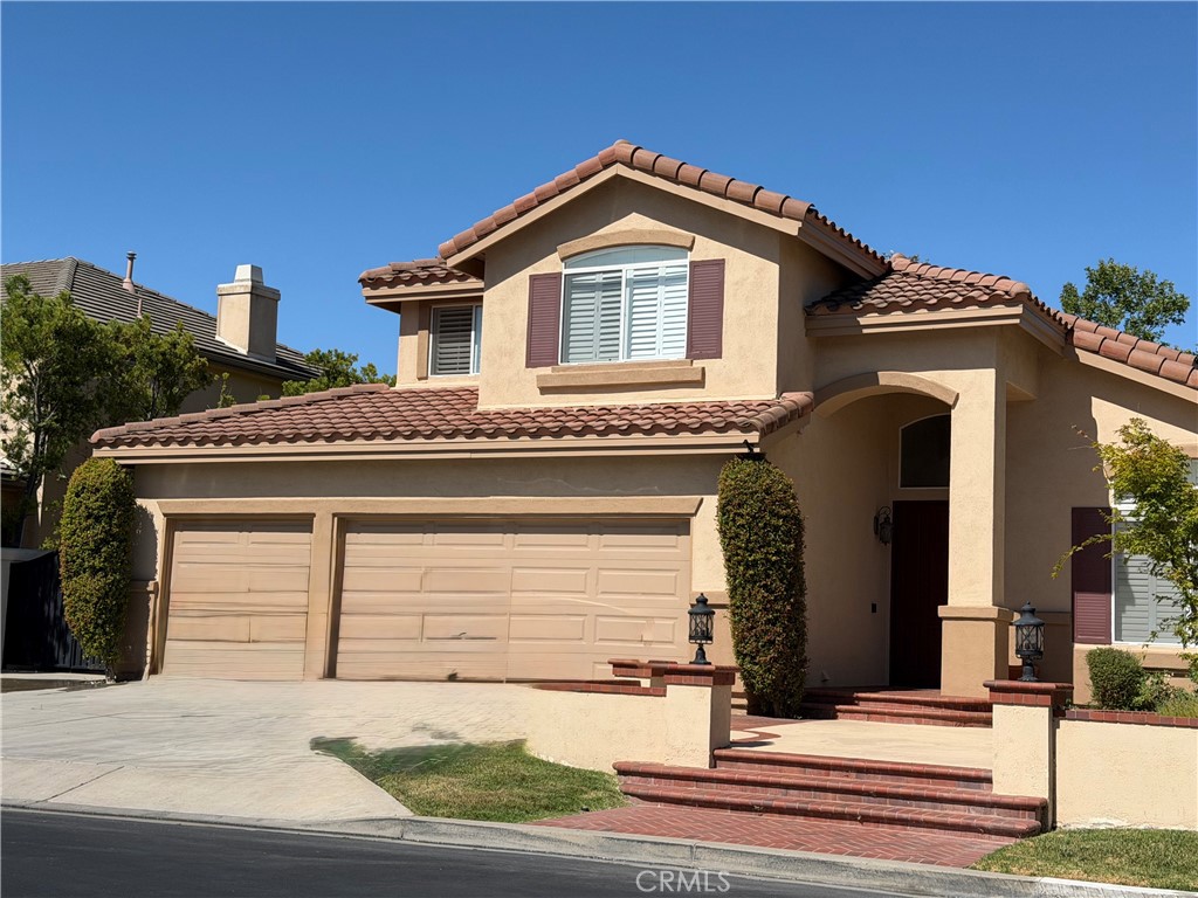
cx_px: 599
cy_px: 449
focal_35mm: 48
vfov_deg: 30.3
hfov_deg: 39.7
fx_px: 1661
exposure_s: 1/7143
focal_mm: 6.76
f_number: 1.78
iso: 64
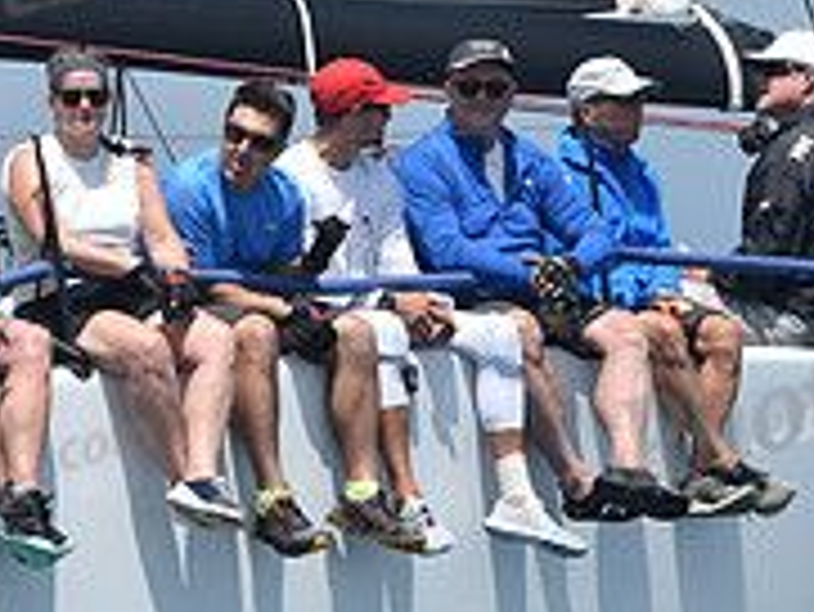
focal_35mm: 616
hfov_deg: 3.2
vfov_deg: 2.4
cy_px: 200
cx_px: 391
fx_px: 14495
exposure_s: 1/800
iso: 250
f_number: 10
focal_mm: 200
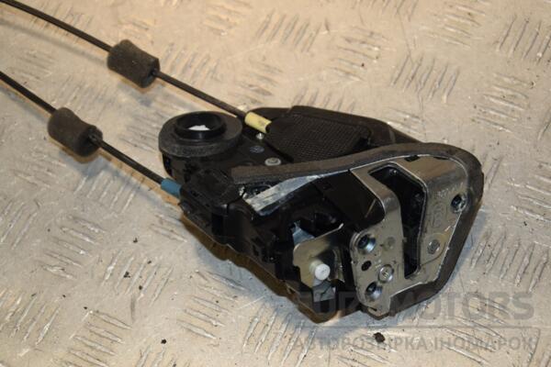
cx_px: 276
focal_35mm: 78
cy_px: 184
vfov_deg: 17.5
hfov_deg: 26.0
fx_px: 1194
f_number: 6.3
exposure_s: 1/200
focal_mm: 52
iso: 800
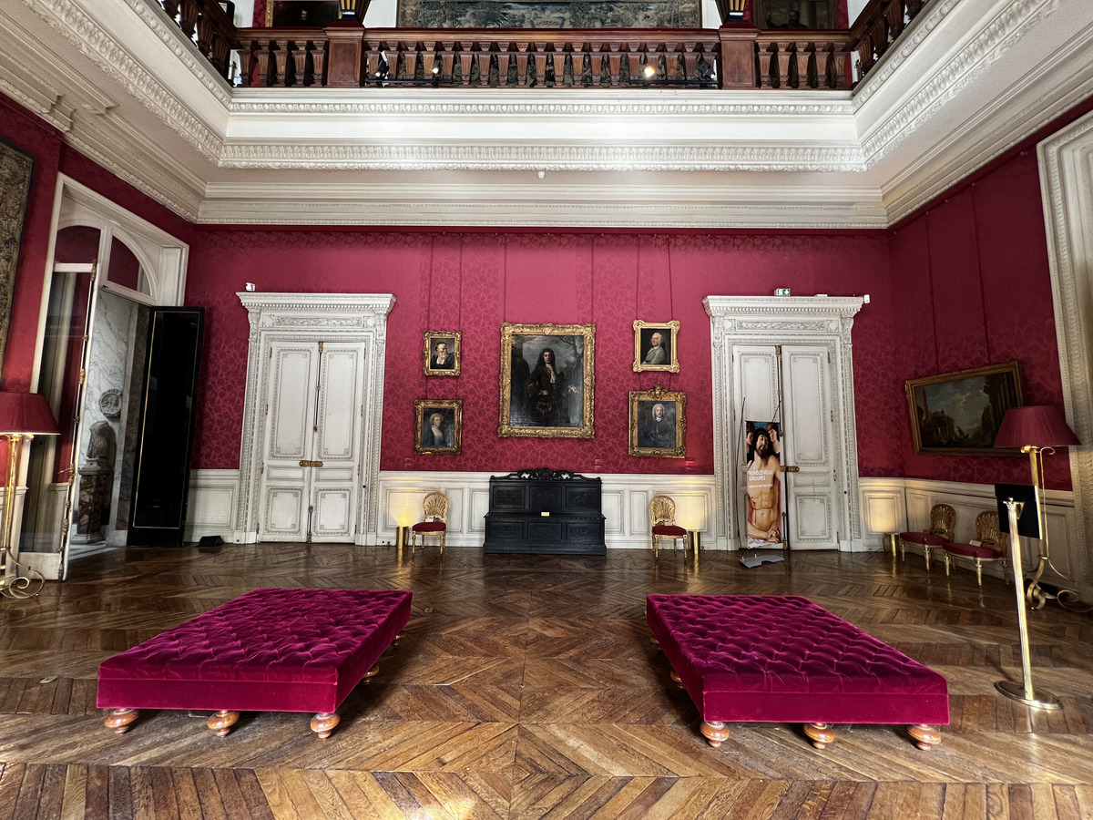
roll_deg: -0.5
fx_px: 410
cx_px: 546
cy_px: 410
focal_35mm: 13
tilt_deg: +4.8
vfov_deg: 89.9
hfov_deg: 106.2
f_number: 1.8
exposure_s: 1/92
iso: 250
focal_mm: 1.57
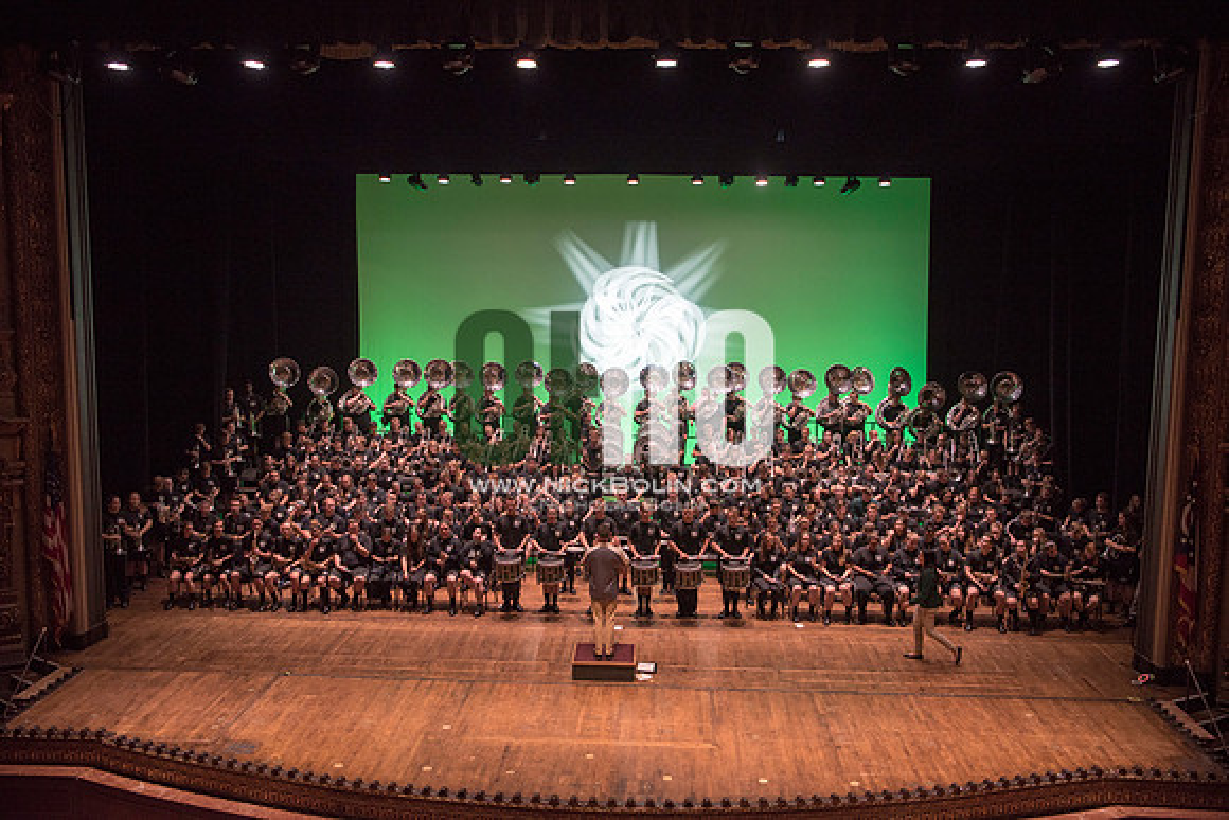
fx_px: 1161
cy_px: 410
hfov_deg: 55.8
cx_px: 614
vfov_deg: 38.9
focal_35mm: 34
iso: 800
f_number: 2.8
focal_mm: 34
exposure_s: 1/500
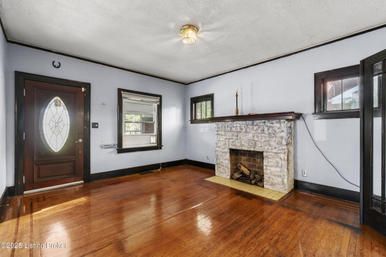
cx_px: 193
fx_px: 161
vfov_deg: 77.3
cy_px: 128
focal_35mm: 15
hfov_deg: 100.4
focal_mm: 10
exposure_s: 2
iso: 400
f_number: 8
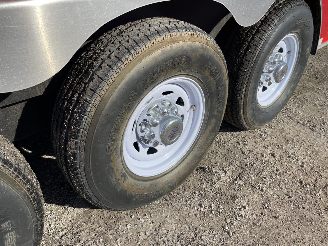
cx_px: 164
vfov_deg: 53.1
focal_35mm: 26
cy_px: 123
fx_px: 246
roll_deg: -1.0
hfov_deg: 67.3
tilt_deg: -35.0
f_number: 1.6
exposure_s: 1/4348
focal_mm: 5.1
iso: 32
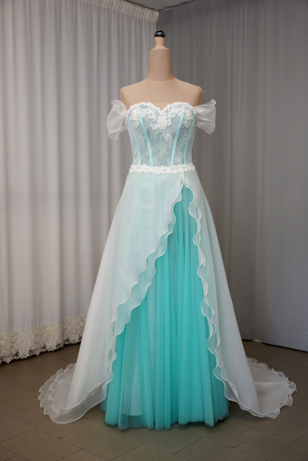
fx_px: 520
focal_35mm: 40
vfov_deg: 47.9
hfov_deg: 33.0
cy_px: 230
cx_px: 154
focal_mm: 27
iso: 400
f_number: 4.5
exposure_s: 1/80
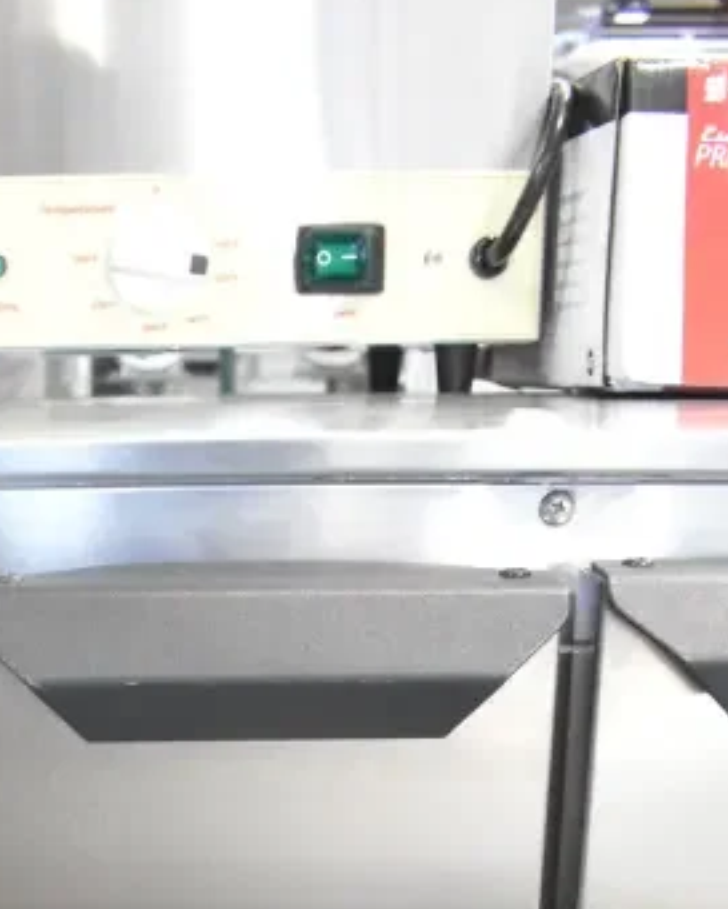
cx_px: 27
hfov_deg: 21.8
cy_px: 1148
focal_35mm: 68
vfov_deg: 24.7
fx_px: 1831
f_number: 5.6
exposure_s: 1/125
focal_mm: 18
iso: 6400
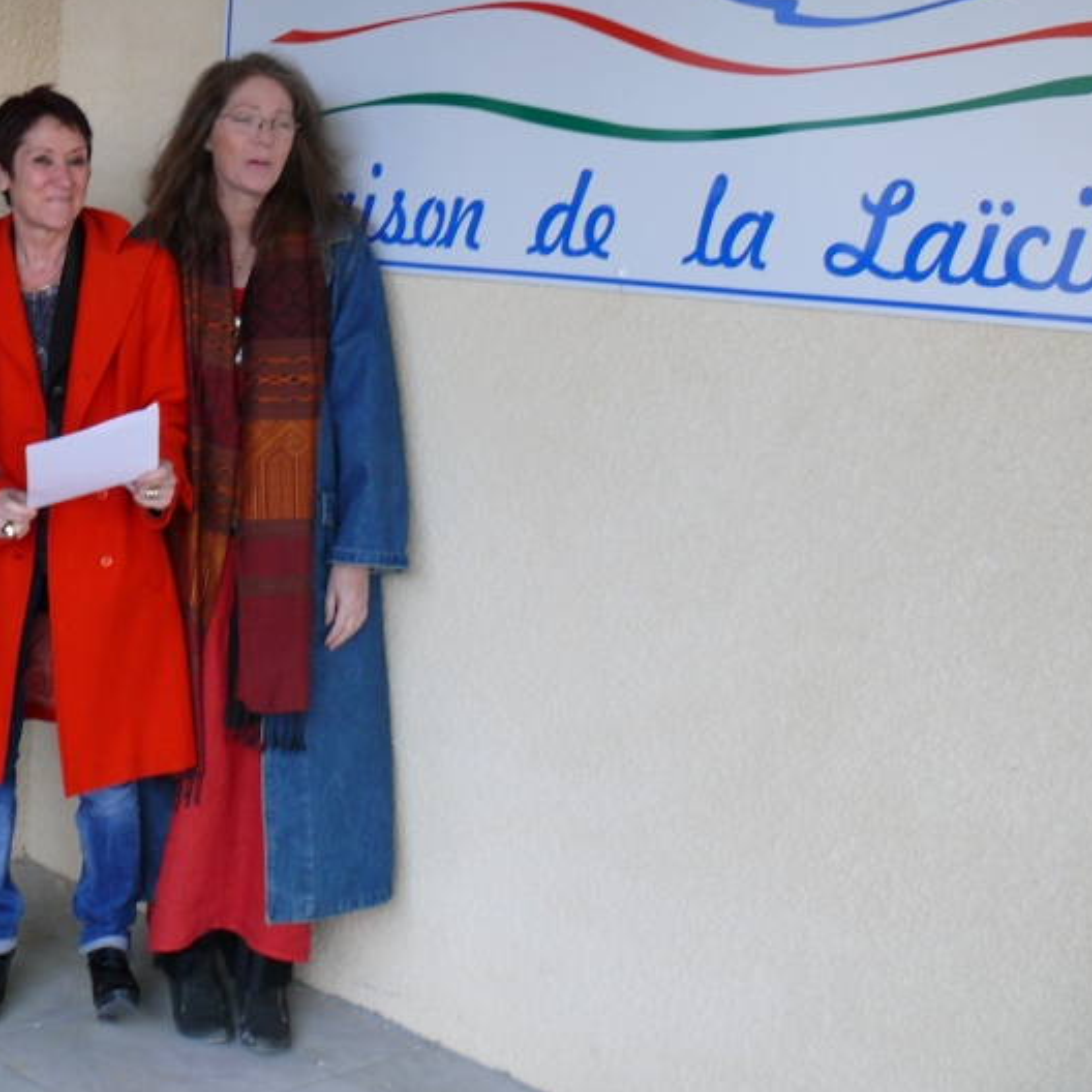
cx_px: 126
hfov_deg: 27.6
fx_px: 2141
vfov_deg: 28.3
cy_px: 304
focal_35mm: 60
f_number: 2.8
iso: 100
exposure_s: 1/30
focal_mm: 7.4
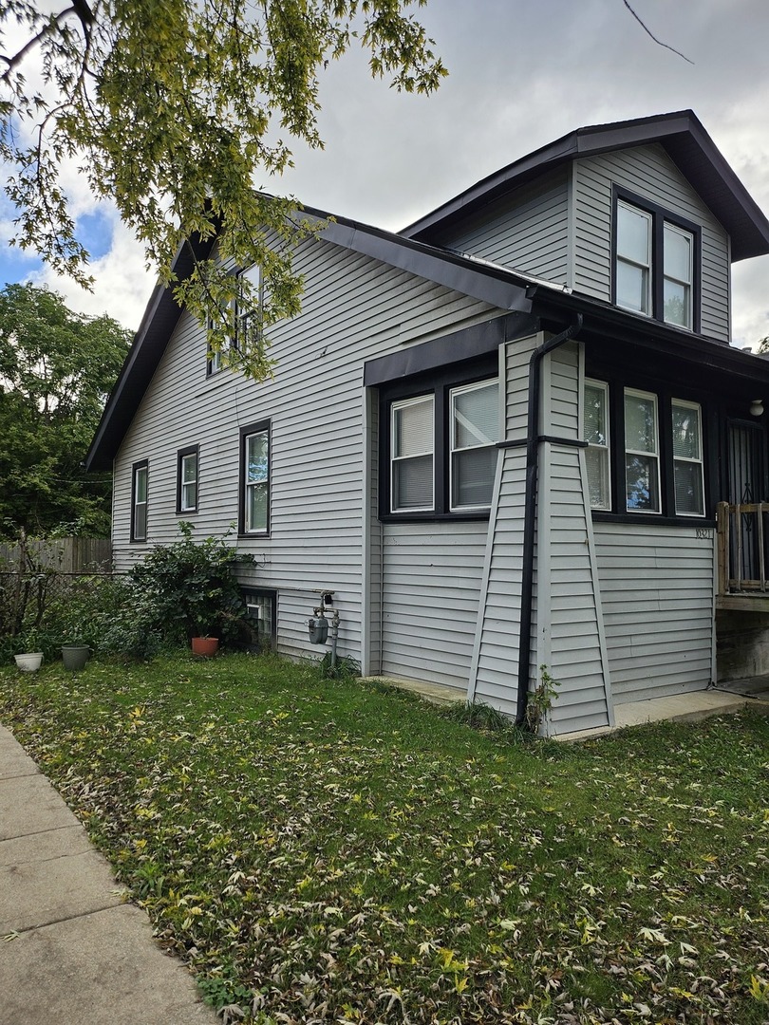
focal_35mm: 24
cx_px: 384
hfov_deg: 56.8
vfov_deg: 71.6
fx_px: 711
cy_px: 512
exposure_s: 1/1580
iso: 50
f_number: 1.8
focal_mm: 5
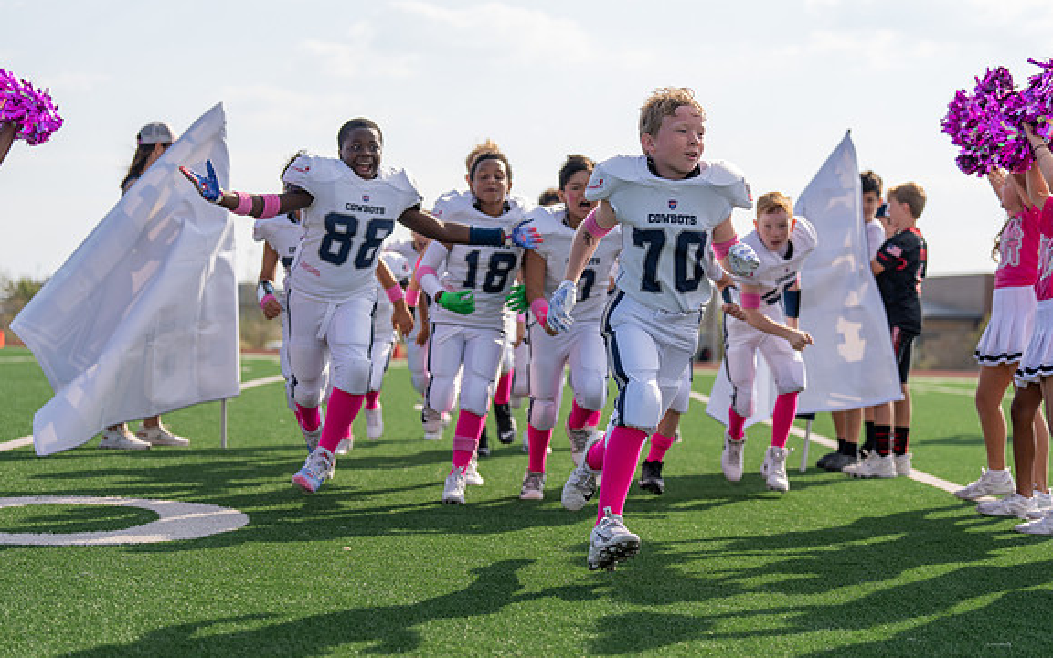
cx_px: 528
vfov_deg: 16.9
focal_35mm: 77
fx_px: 2210
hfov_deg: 26.8
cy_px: 303
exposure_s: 1/1250
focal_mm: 70
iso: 100
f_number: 2.8
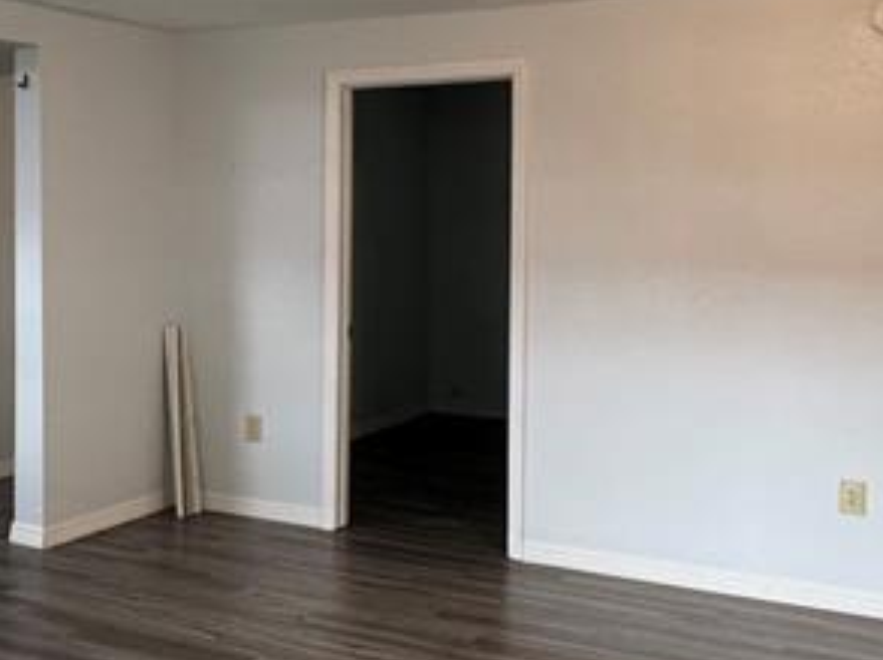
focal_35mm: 49
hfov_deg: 36.9
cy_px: 259
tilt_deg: -2.7
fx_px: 1248
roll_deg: +0.1
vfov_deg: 29.5
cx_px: 115
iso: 320
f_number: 2.2
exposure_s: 1/60
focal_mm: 2.22
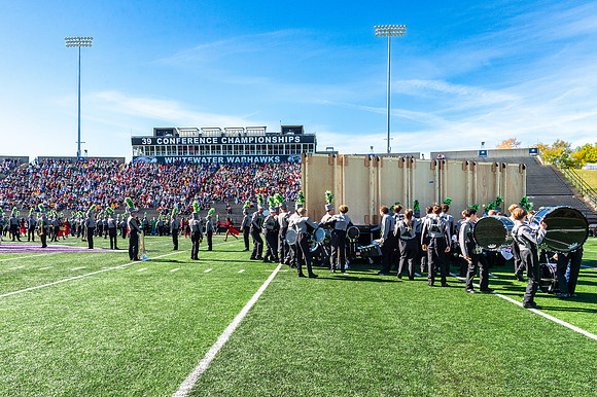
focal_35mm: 27
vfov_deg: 47.4
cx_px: 271
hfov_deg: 66.8
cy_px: 221
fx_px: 451
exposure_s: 1/800
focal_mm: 24
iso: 320
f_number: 10
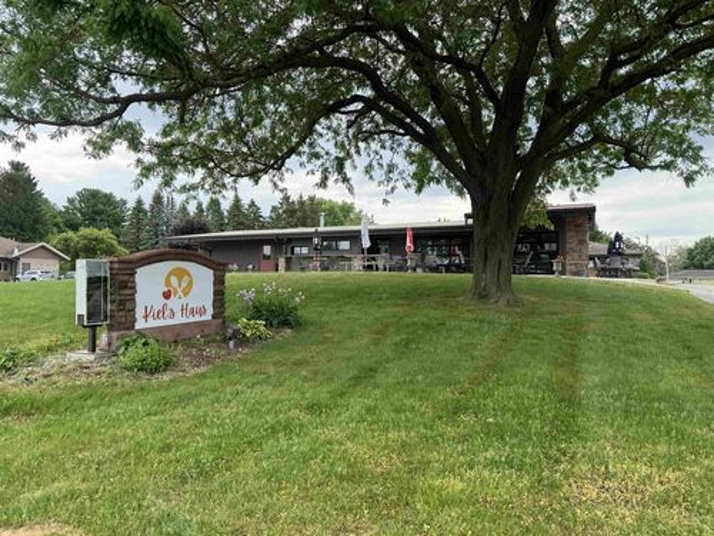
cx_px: 357
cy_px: 268
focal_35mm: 24
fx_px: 495
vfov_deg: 56.8
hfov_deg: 71.6
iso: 80
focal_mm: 6.76
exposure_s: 1/1366
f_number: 1.78
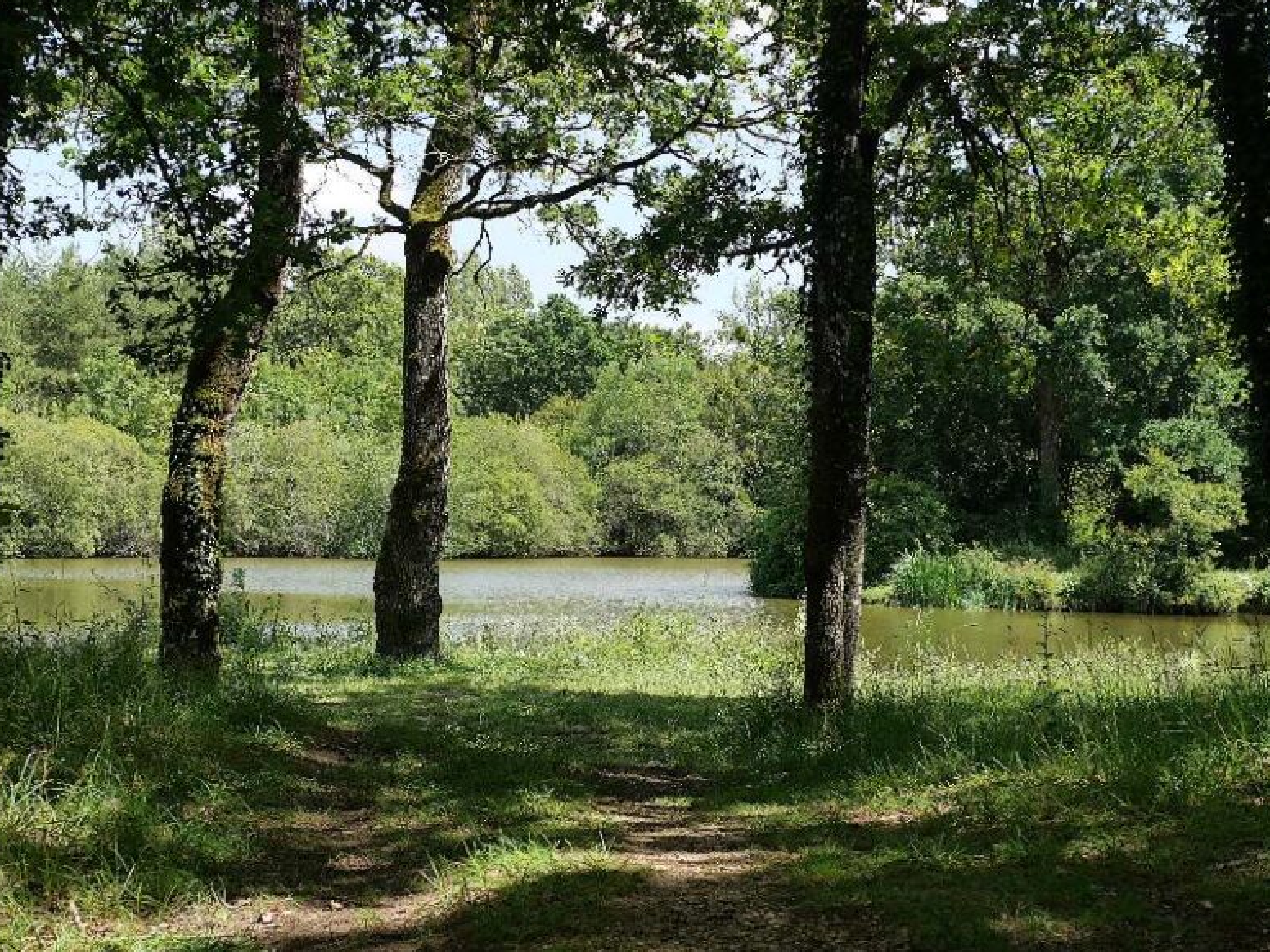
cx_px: 504
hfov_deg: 29.3
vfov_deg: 22.3
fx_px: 2421
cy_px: 509
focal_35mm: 66
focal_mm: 25
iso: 200
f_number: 3.5
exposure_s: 1/800
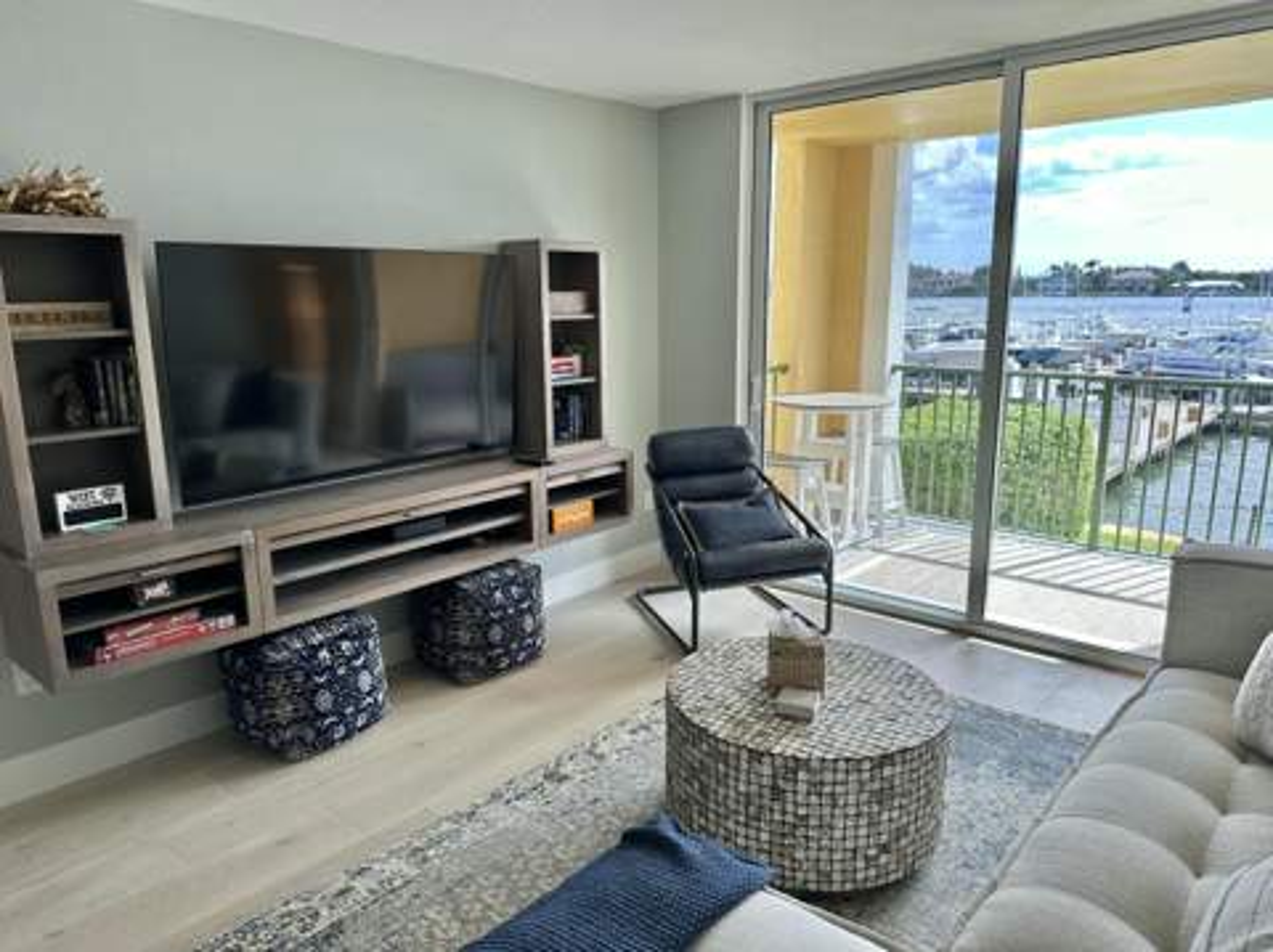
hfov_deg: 71.7
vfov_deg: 56.7
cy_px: 476
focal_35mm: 24
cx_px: 636
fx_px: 882
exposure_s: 1/318
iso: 80
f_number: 1.78
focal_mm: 6.86
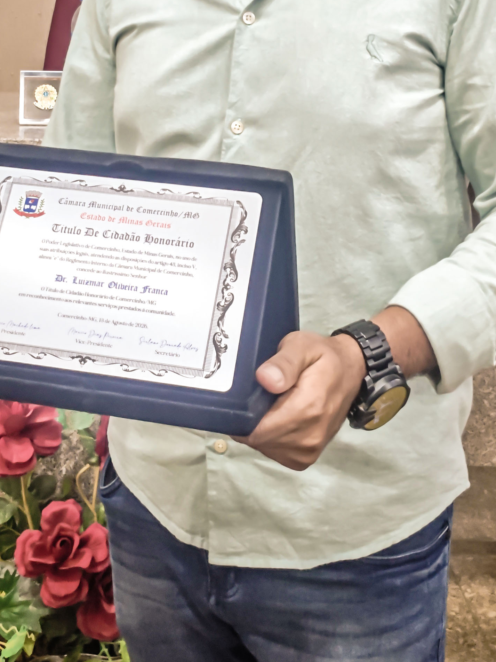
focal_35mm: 56
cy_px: 137
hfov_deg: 26.1
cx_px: 224
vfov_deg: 33.4
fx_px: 1070
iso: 500
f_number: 1.5
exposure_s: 1/80
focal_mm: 4.94
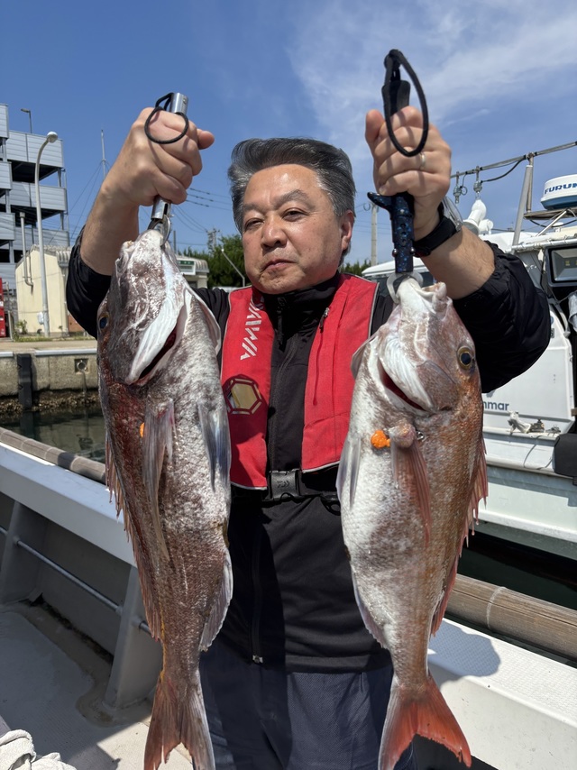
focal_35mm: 26
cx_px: 288
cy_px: 385
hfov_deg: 53.0
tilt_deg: -4.4
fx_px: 578
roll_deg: -0.3
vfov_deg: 67.3
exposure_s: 1/4425
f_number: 1.6
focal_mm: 5.96
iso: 50
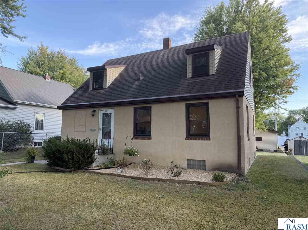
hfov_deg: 71.6
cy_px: 115
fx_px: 213
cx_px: 154
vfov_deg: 56.8
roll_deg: -0.5
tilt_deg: +4.9
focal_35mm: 24
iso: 80
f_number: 1.78
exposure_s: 1/289
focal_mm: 6.76
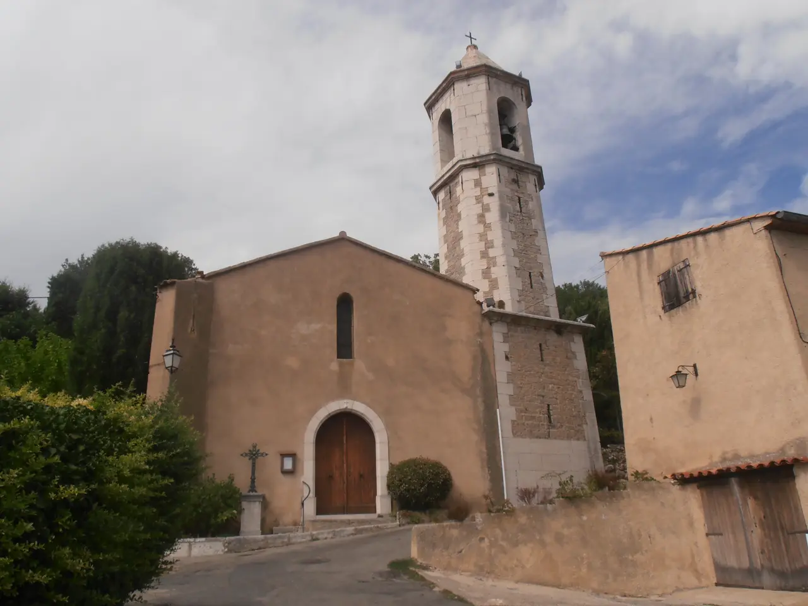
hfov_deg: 60.0
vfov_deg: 46.8
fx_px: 700
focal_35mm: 30
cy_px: 303
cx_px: 404
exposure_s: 1/320
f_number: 8.8
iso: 80
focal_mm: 5.25
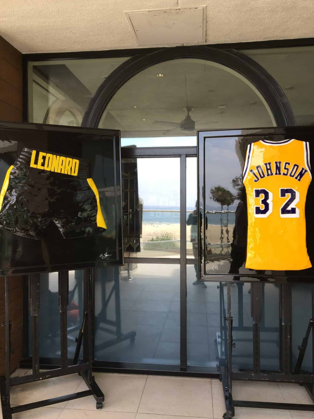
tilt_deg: -0.8
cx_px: 152
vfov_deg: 60.0
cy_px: 206
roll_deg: +0.3
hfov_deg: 46.8
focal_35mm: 30
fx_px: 363
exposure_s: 1/120
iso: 25
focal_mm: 4.15
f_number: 2.2
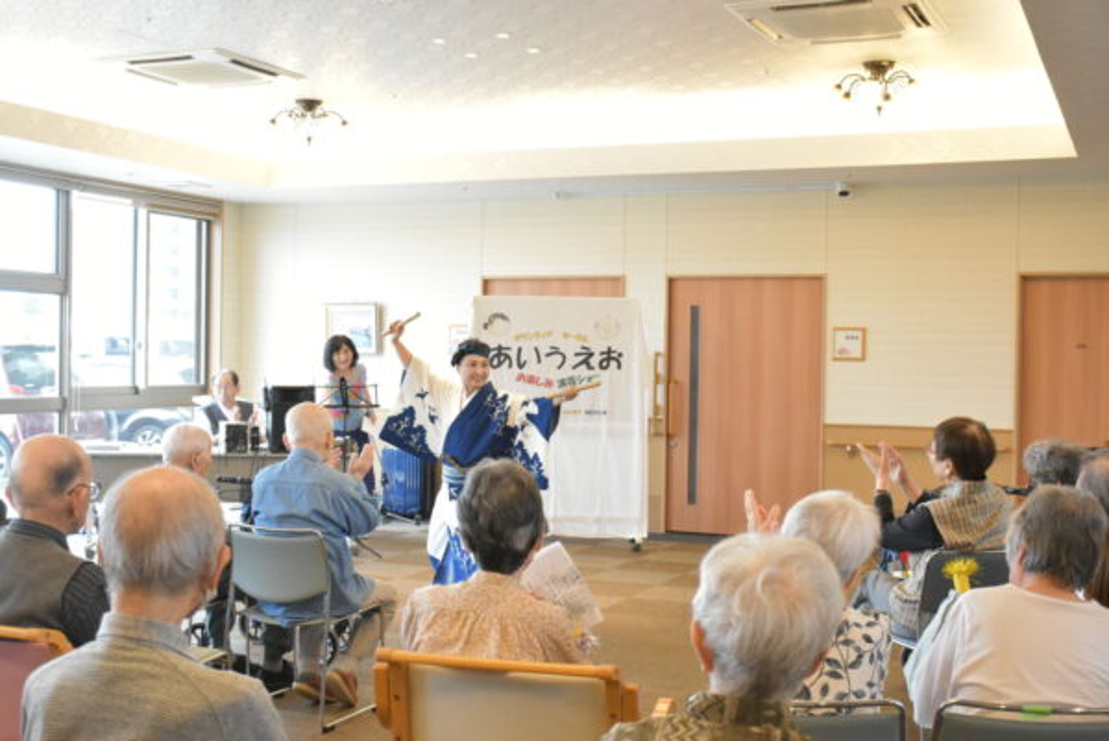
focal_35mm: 45
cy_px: 370
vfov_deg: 29.9
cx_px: 554
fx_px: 1387
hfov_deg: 43.6
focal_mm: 30
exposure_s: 1/200
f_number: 5.6
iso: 3200
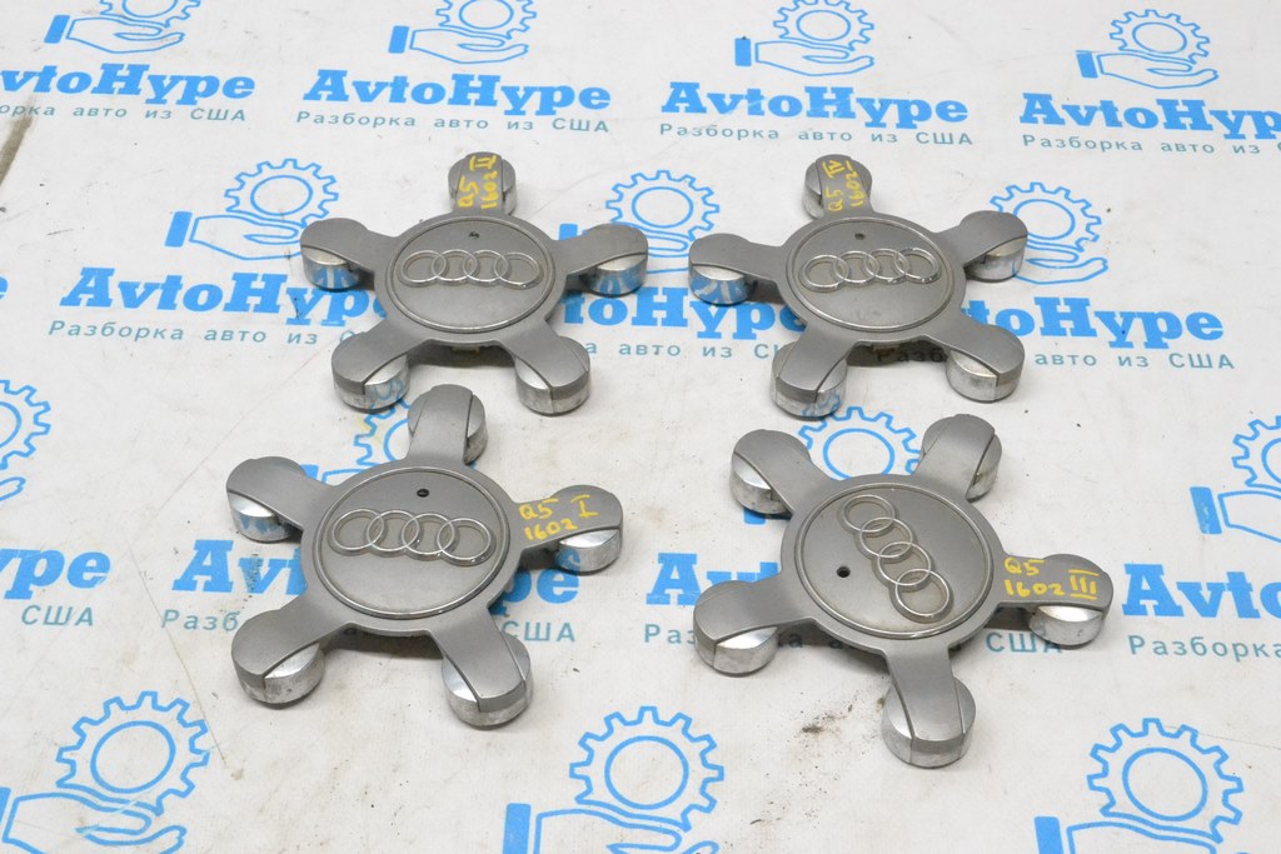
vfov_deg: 29.9
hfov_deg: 43.6
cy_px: 427
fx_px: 1601
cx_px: 640
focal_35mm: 45
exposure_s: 1/100
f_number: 13
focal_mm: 30
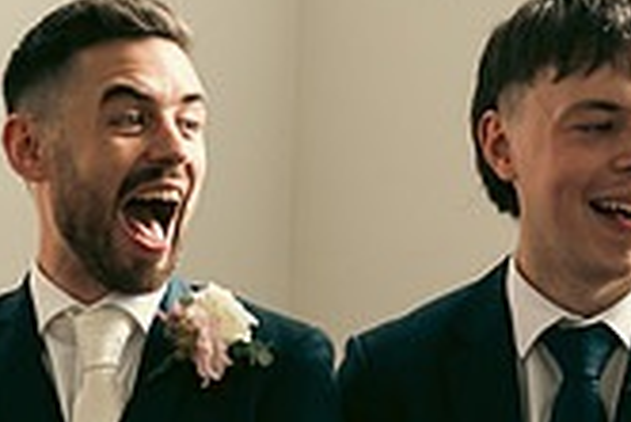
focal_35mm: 133
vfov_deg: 10.1
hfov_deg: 15.2
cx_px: 19
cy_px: 561
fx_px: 2333
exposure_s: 1/160
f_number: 3.5
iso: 800
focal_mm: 38
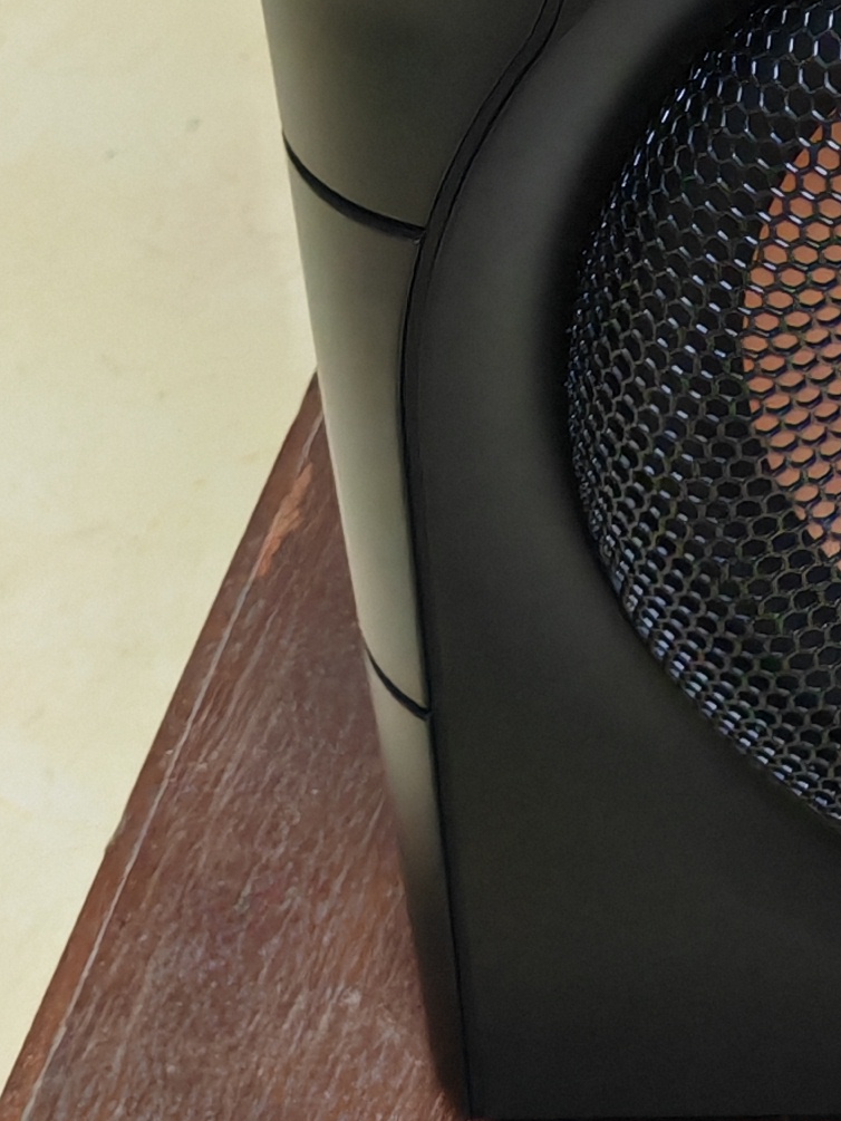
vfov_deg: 16.5
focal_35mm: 110
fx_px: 3563
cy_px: -509
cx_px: 1240
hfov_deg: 12.8
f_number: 1.95
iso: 640
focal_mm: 5.52
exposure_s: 1/33
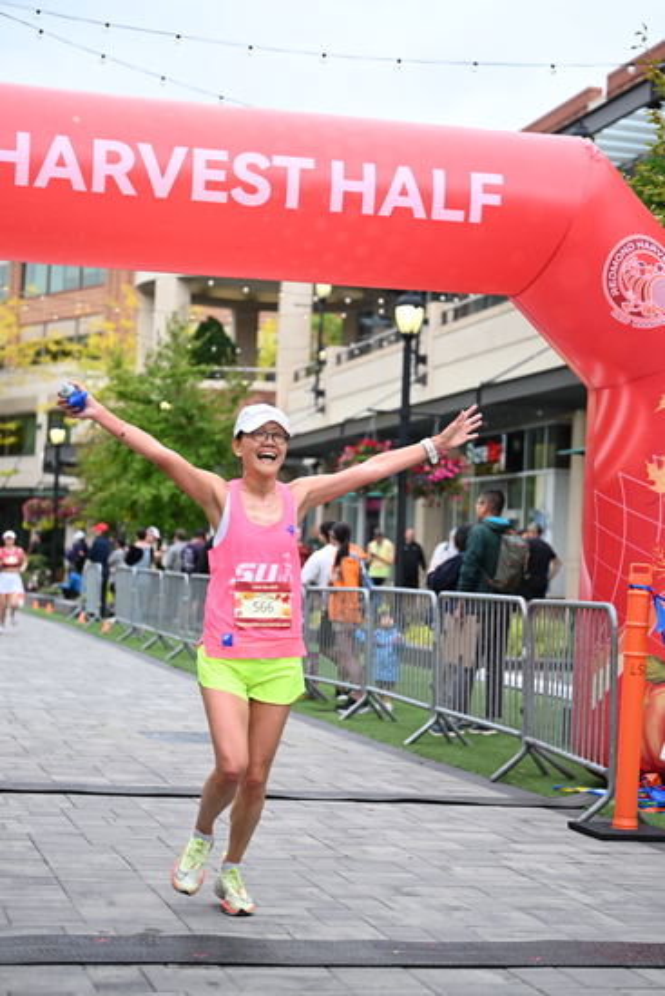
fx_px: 1938
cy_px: 498
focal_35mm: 70
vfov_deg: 28.8
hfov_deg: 19.5
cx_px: 332
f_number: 2.8
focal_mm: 70
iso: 640
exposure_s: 1/2000
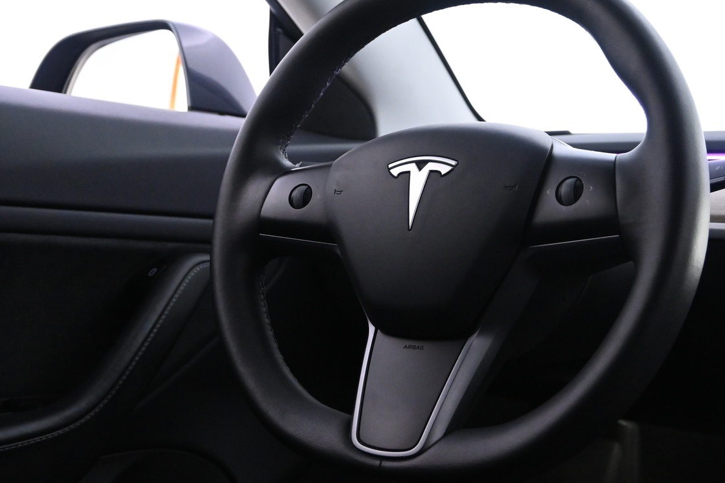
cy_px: 222
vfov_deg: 29.0
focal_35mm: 46
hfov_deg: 42.1
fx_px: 933
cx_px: 451
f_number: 4
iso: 3200
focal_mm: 21.5
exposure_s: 1/30
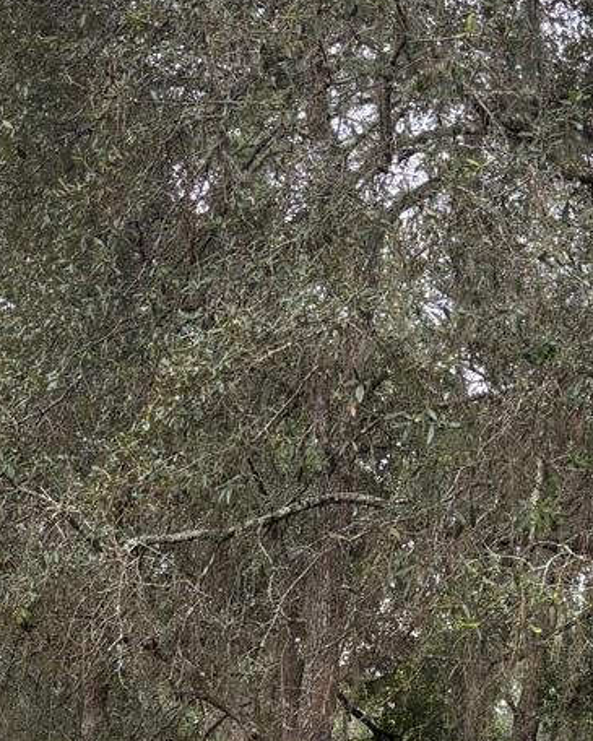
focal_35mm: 89
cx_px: 99
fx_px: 1952
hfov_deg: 17.1
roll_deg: -0.3
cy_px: 772
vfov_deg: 20.7
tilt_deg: +7.3
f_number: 1.6
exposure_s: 1/278
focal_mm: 5.96
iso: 50
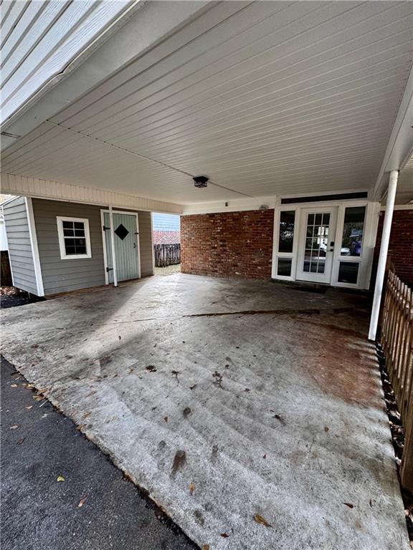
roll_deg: +0.5
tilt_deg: -10.0
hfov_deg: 85.7
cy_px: 275
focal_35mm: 14
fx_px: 223
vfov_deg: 102.1
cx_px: 206
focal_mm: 2.22
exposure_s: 1/99
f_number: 2.2
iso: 80
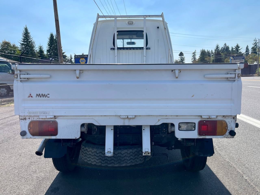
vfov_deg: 54.9
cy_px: 98
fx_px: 188
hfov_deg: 69.4
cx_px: 130
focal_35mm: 25
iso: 32
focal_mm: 5.1
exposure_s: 1/3165
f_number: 1.6
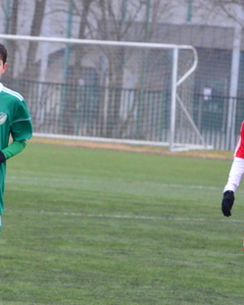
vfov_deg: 4.9
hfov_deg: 3.9
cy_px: 227
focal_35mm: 398
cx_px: -110
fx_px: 3591
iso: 1600
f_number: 6.3
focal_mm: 110
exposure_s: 1/500
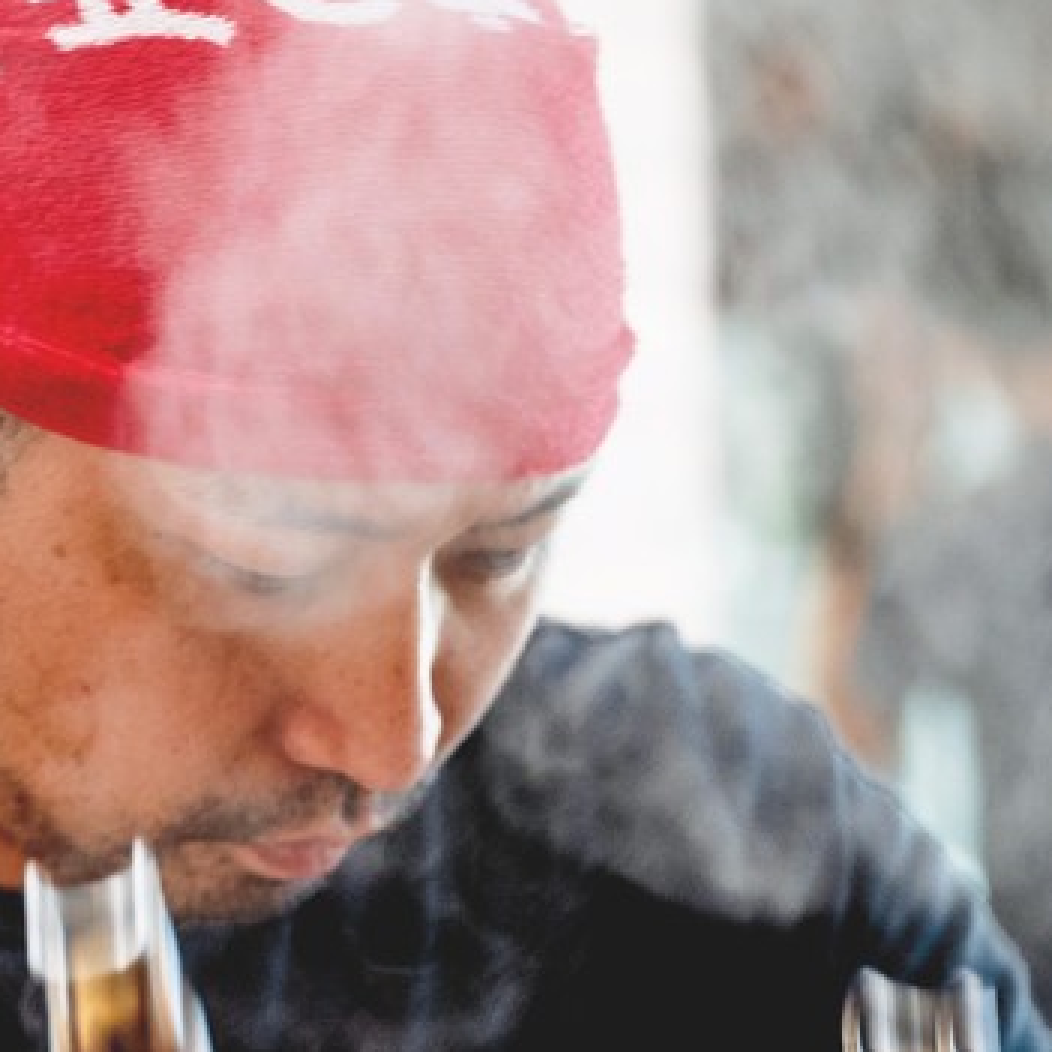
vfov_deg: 5.3
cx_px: 354
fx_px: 11381
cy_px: 1070
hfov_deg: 5.3
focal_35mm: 331
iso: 800
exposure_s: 1/90
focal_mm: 90
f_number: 4
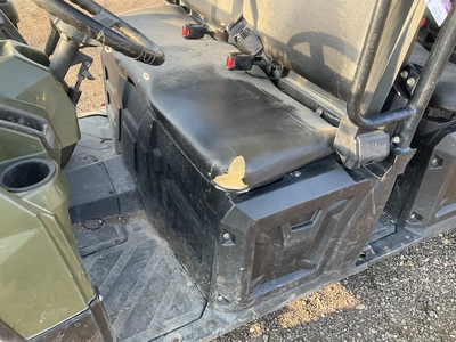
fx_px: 382
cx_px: 228
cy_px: 171
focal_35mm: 29
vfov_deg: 48.2
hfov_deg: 61.7
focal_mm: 3
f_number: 1.8
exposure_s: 1/155
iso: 32
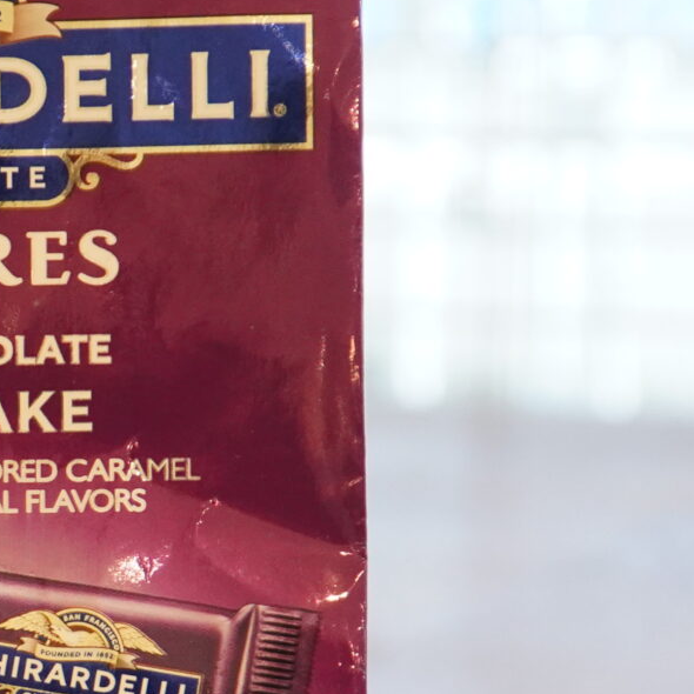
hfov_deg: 11.1
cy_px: 582
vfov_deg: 11.2
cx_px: -93
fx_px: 3516
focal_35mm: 155
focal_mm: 28
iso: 1250
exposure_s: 1/100
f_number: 4
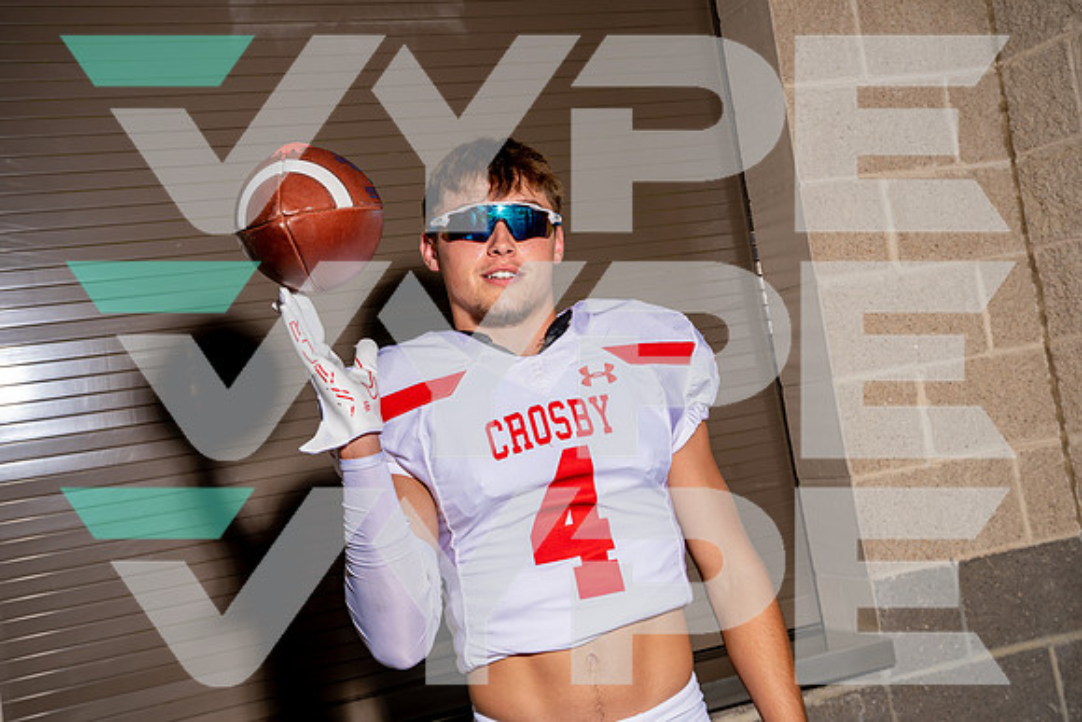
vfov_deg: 28.1
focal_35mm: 48
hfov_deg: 41.1
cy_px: 361
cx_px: 541
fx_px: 1443
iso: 100
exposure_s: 1/250
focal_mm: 48
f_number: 8
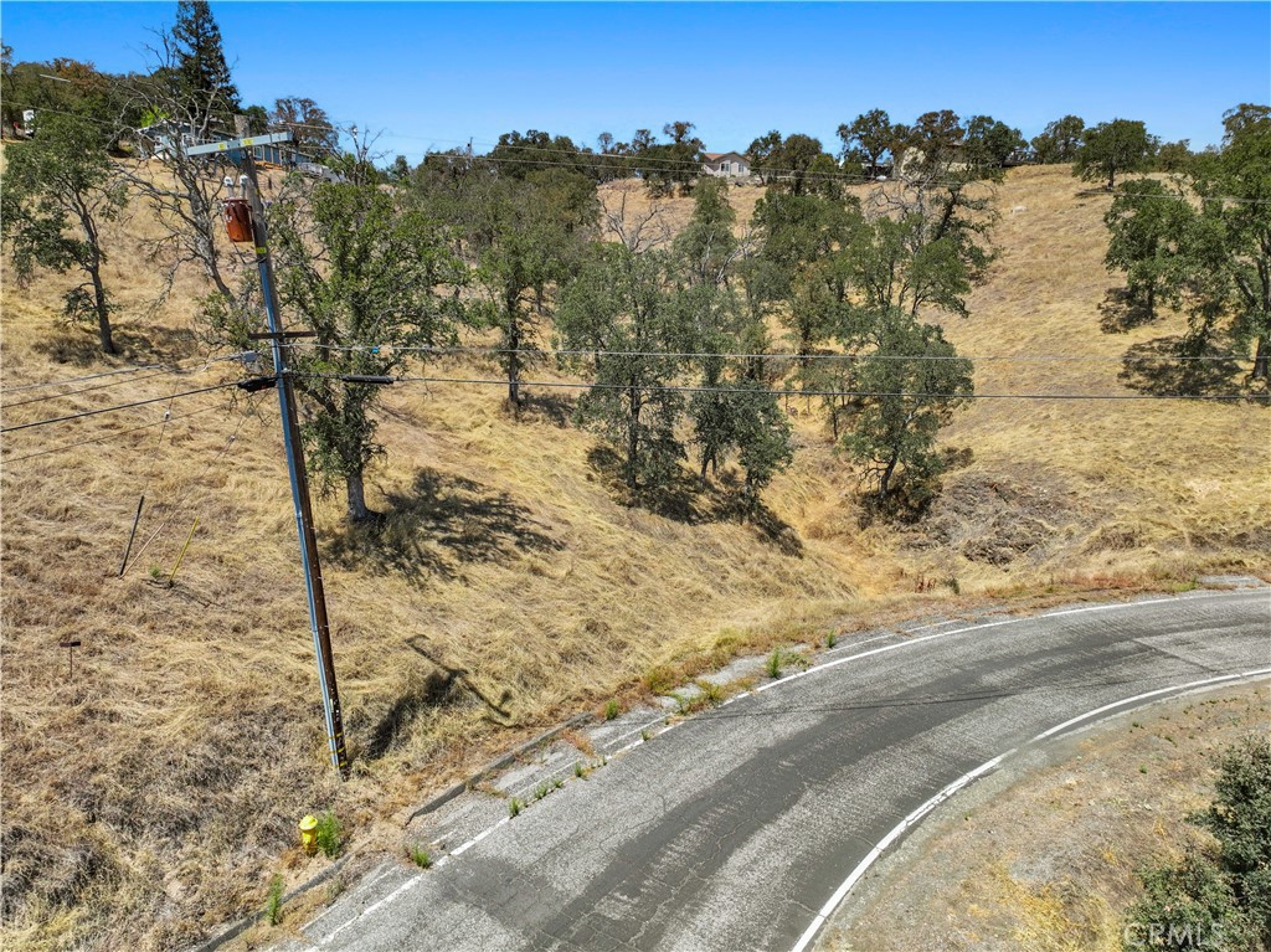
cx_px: 636
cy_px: 476
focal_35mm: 24
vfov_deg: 56.8
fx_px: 881
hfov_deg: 71.6
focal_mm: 12.29
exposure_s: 1/2000
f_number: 3.2
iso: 130
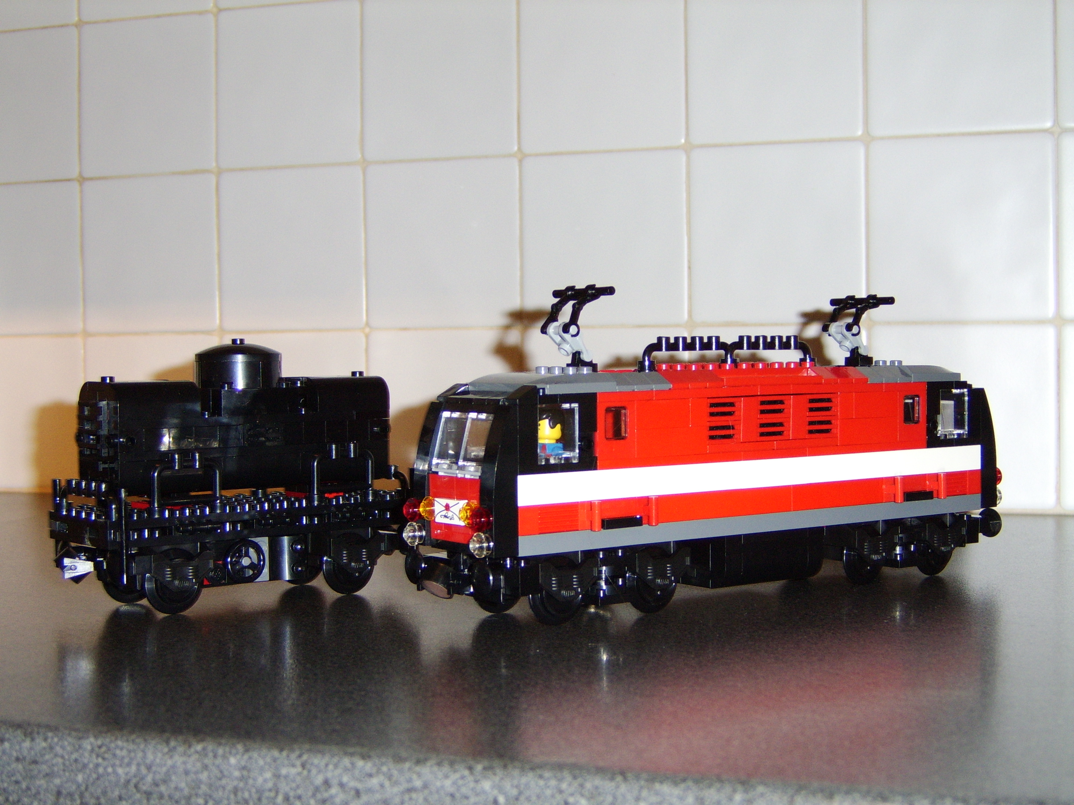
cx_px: 537
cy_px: 402
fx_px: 1427
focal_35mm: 46
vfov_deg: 31.5
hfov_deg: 41.2
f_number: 3.5
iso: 200
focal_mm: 11.93
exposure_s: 1/60
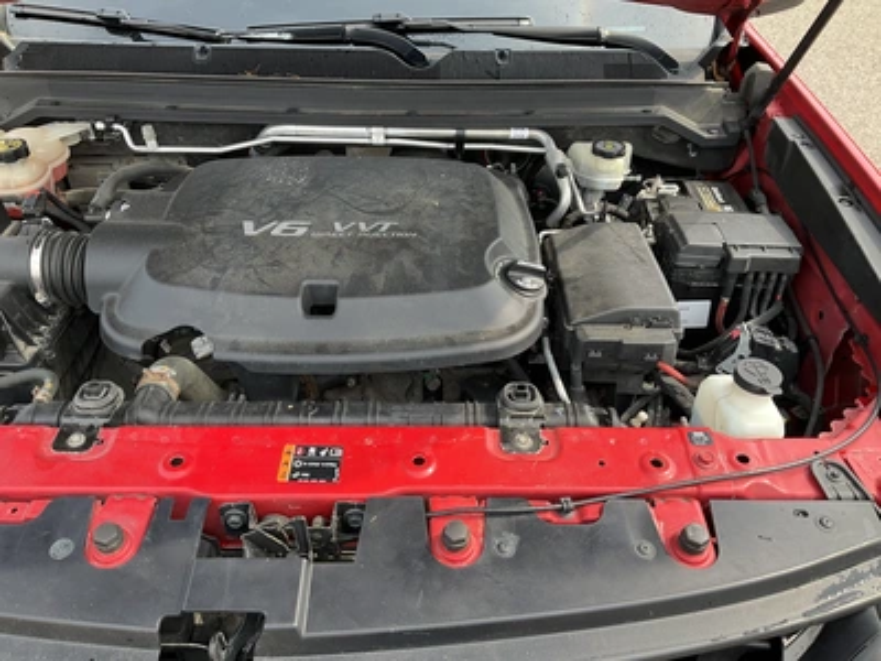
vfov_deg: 48.2
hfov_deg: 61.7
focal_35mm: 29
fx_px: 738
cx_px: 440
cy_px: 330
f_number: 1.8
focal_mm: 3
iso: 20
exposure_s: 1/182
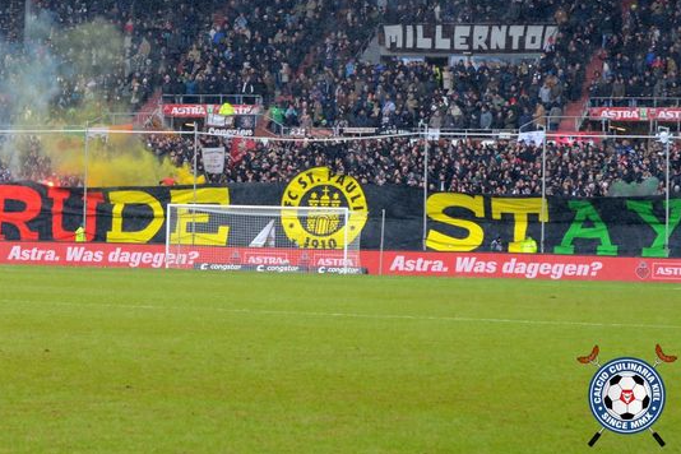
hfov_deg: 18.3
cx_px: 333
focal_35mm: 112
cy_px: 214
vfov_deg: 12.2
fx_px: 2119
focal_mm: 70
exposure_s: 1/800
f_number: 5
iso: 640
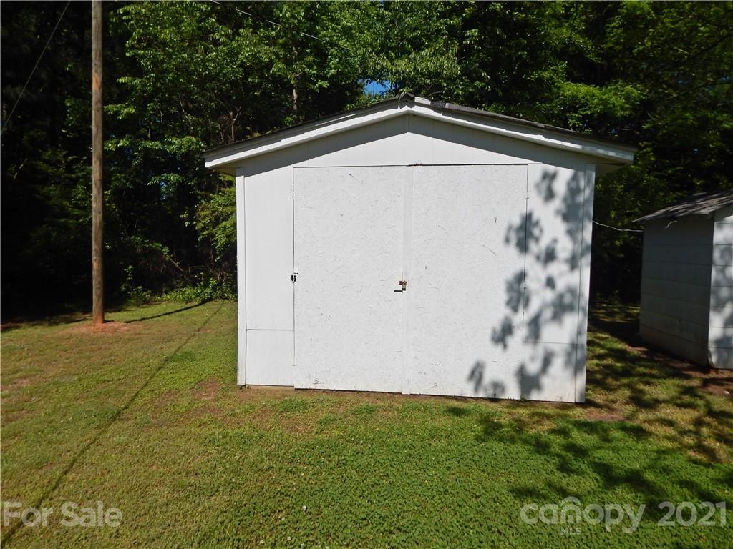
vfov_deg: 61.1
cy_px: 274
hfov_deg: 76.4
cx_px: 366
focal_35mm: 22
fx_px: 466
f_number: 6
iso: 125
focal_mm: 4
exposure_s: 1/1250
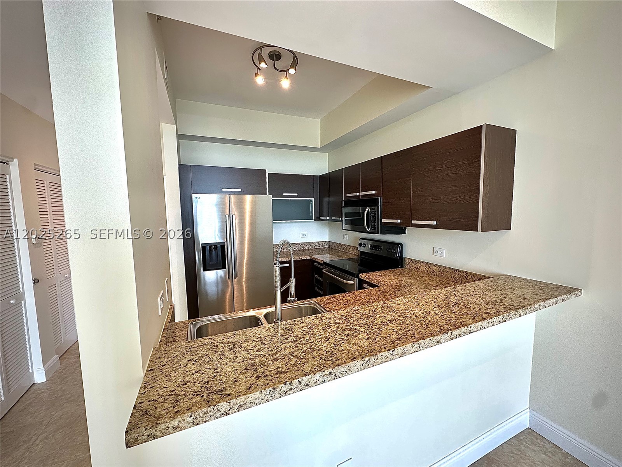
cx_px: 311
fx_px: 252
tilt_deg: -5.6
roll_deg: +0.6
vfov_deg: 85.7
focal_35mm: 14
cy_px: 234
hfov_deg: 102.1
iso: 200
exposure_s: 1/120
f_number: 2.2
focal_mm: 2.22
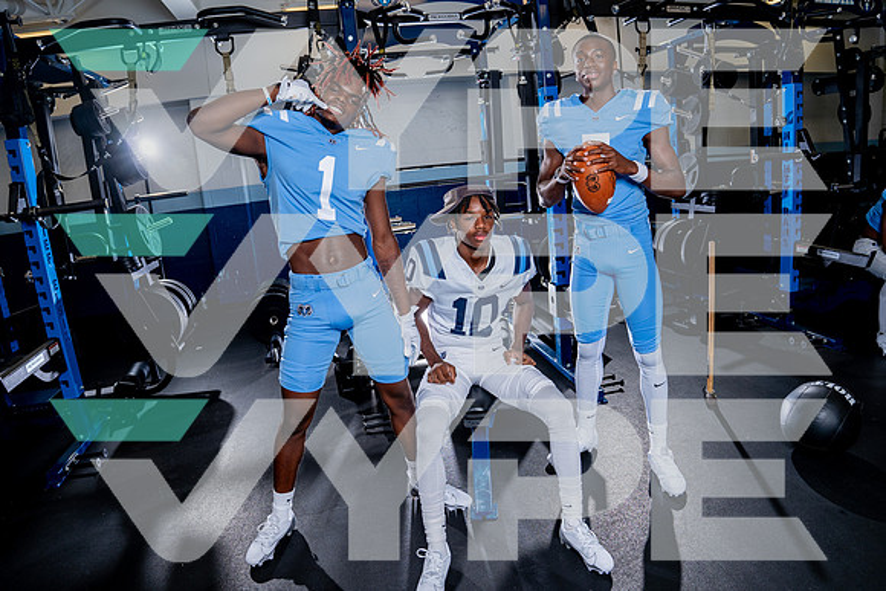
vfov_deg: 56.6
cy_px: 296
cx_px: 443
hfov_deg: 77.8
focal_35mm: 22
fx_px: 549
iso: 100
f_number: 4
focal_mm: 20
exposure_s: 1/250
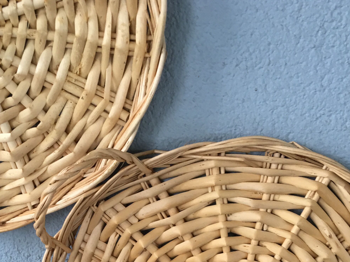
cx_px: 100
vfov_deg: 23.9
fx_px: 596
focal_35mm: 59
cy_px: 254
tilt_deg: -24.1
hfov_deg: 32.3
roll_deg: +2.8
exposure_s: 1/17
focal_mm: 4.15
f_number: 2.2
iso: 32
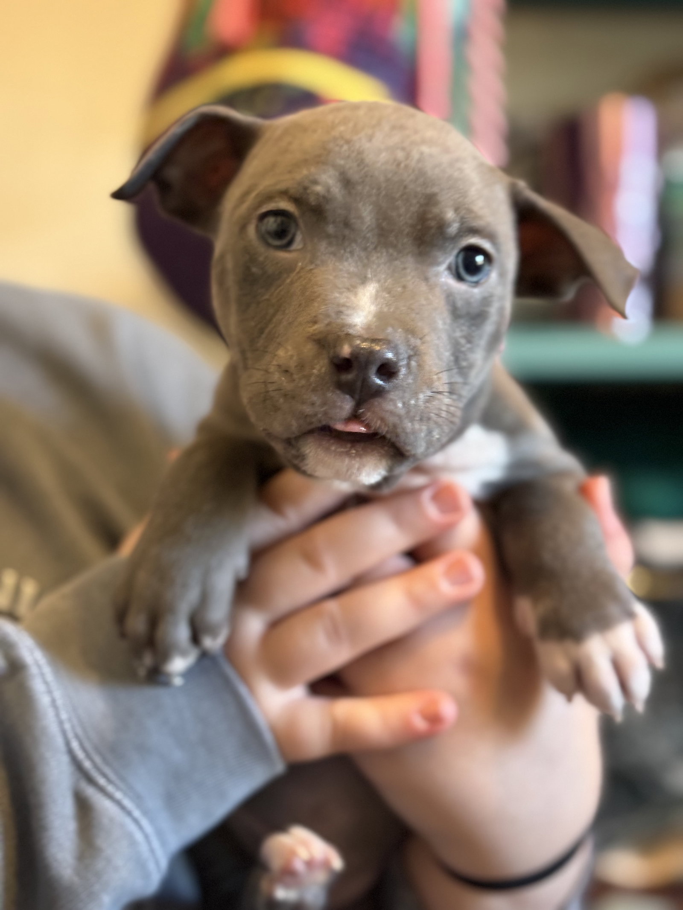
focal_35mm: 52
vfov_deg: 36.8
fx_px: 1368
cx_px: 342
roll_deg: -1.9
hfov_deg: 28.0
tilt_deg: +9.3
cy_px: 455
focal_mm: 5.96
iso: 250
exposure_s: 1/30
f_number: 1.6
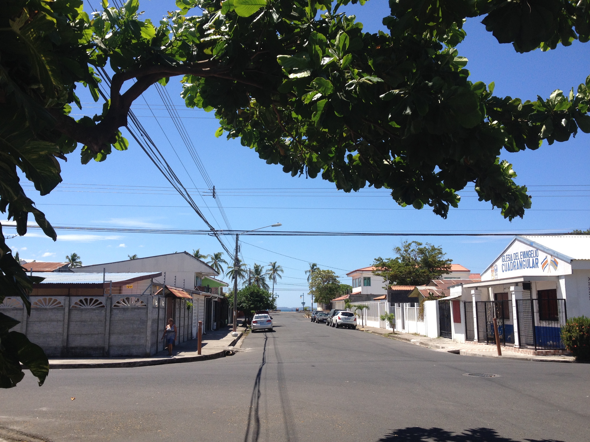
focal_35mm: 35
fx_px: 597
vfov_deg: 40.7
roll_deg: +0.8
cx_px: 295
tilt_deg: +6.3
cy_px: 221
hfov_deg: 52.6
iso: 50
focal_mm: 4.28
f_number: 2.4
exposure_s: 1/1623
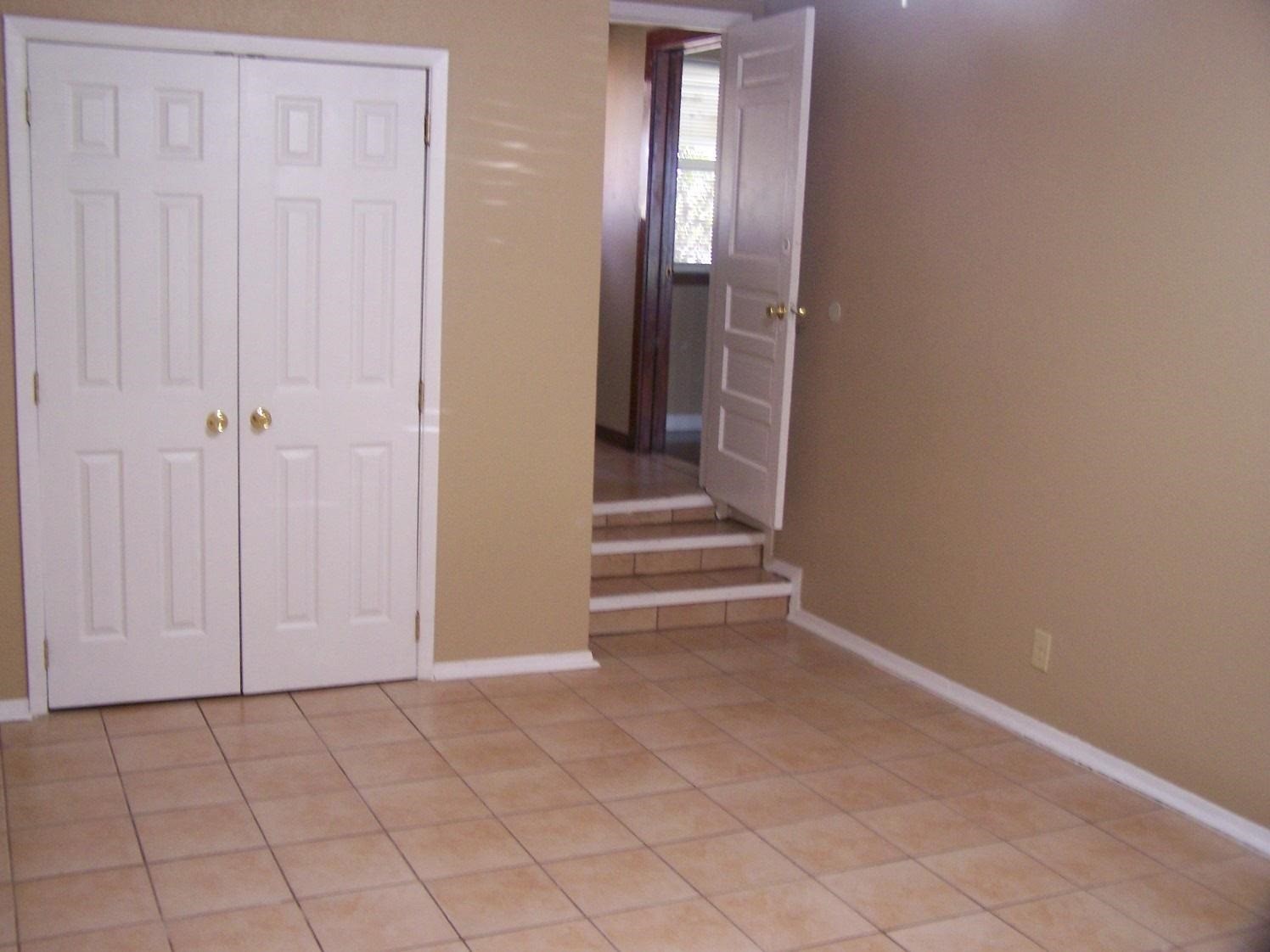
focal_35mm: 38
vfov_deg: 37.7
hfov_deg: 49.0
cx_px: 635
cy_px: 476
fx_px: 1394
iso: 160
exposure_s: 1/15
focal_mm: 6.3
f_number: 2.8
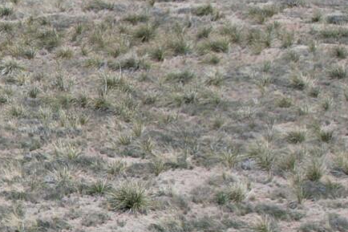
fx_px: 1469
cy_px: 400
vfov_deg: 8.7
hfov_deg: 12.2
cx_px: -319
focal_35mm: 152
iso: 100
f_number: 2.8
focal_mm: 8.38
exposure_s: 1/2000
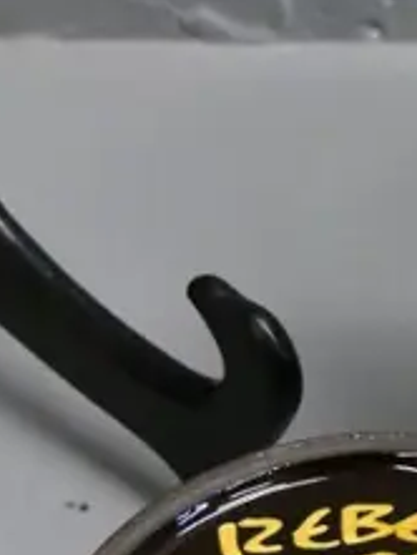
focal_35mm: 139
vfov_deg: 14.1
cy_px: 470
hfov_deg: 9.9
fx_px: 2230
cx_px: 859
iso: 3200
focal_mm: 15
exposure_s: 1/250
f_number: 3.7
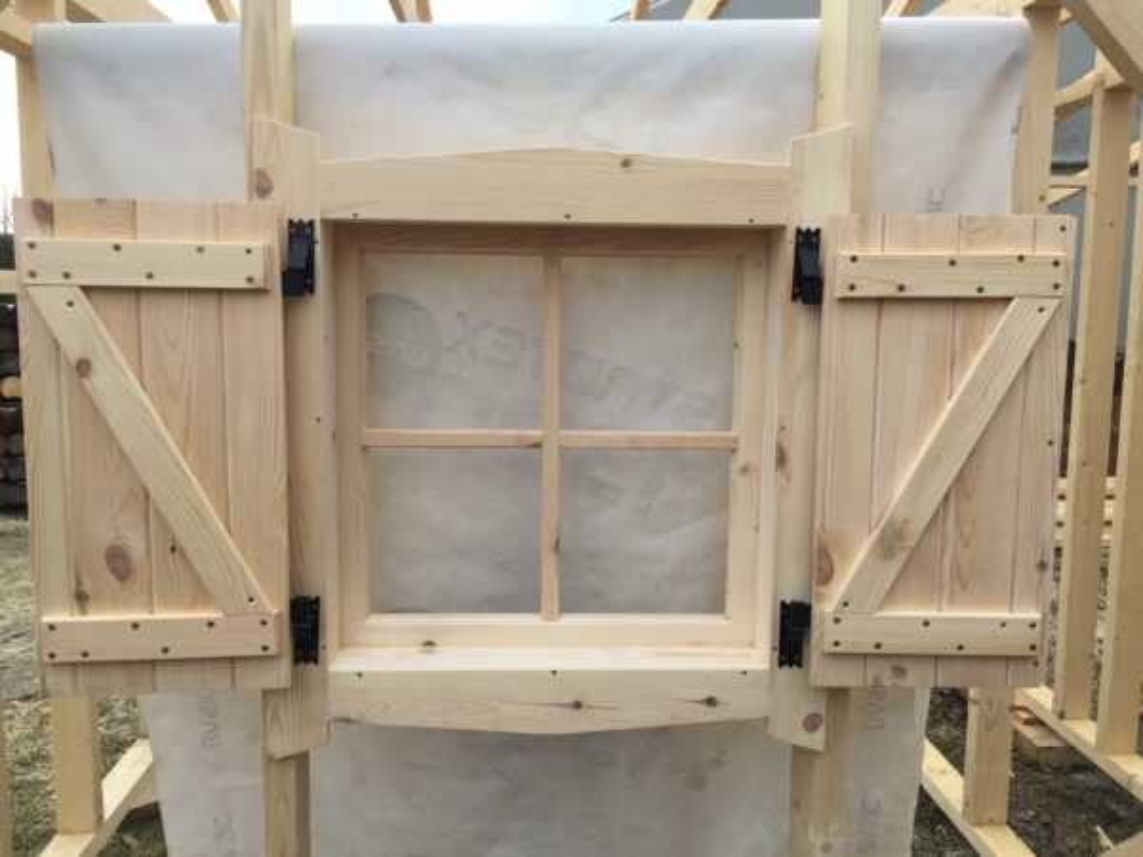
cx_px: 572
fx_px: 958
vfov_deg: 48.2
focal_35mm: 29
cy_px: 428
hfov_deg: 61.7
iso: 32
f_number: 2.2
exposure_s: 1/608
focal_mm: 4.15
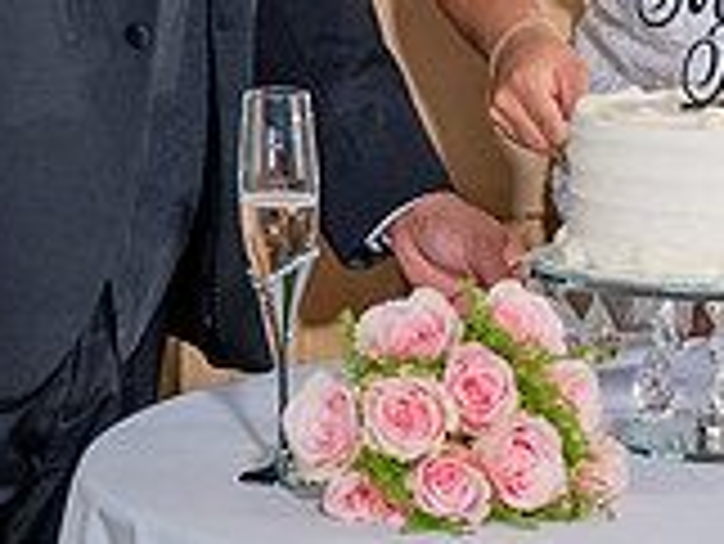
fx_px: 5086
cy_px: -223
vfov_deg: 6.1
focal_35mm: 243
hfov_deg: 8.1
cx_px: 382
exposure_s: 1/200
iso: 1600
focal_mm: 70
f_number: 3.2
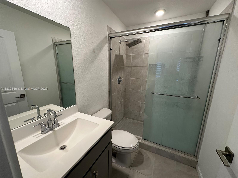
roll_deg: -0.9
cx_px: 119
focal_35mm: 14
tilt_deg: -13.7
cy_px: 89
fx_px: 96
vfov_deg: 85.7
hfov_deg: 102.1
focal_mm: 2.22
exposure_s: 1/120
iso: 160
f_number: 2.2
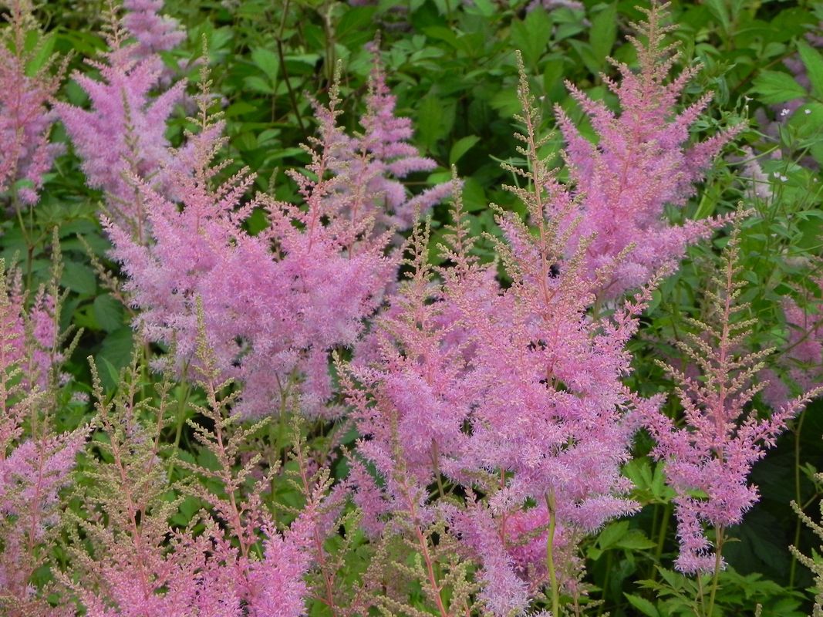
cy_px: 308
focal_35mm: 129
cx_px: 412
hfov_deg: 15.3
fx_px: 3067
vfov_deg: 11.5
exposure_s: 1/200
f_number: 5.6
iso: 160
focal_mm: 23
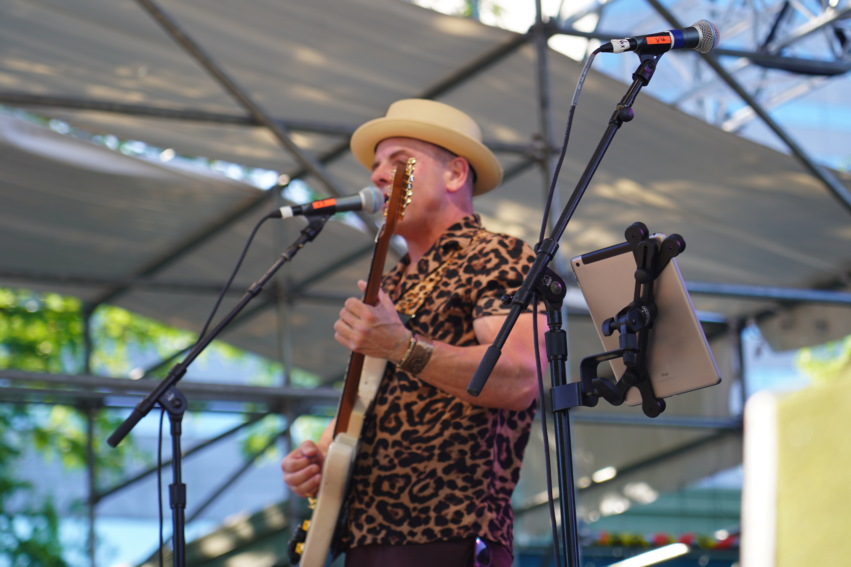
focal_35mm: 128
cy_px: 226
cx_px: 429
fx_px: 3025
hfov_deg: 16.0
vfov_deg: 10.7
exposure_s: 1/125
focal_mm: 105
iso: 100
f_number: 4
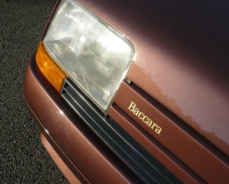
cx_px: 117
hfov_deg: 47.9
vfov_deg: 39.2
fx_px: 258
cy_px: 92
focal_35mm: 38
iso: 100
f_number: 5.6
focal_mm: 6
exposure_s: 1/250
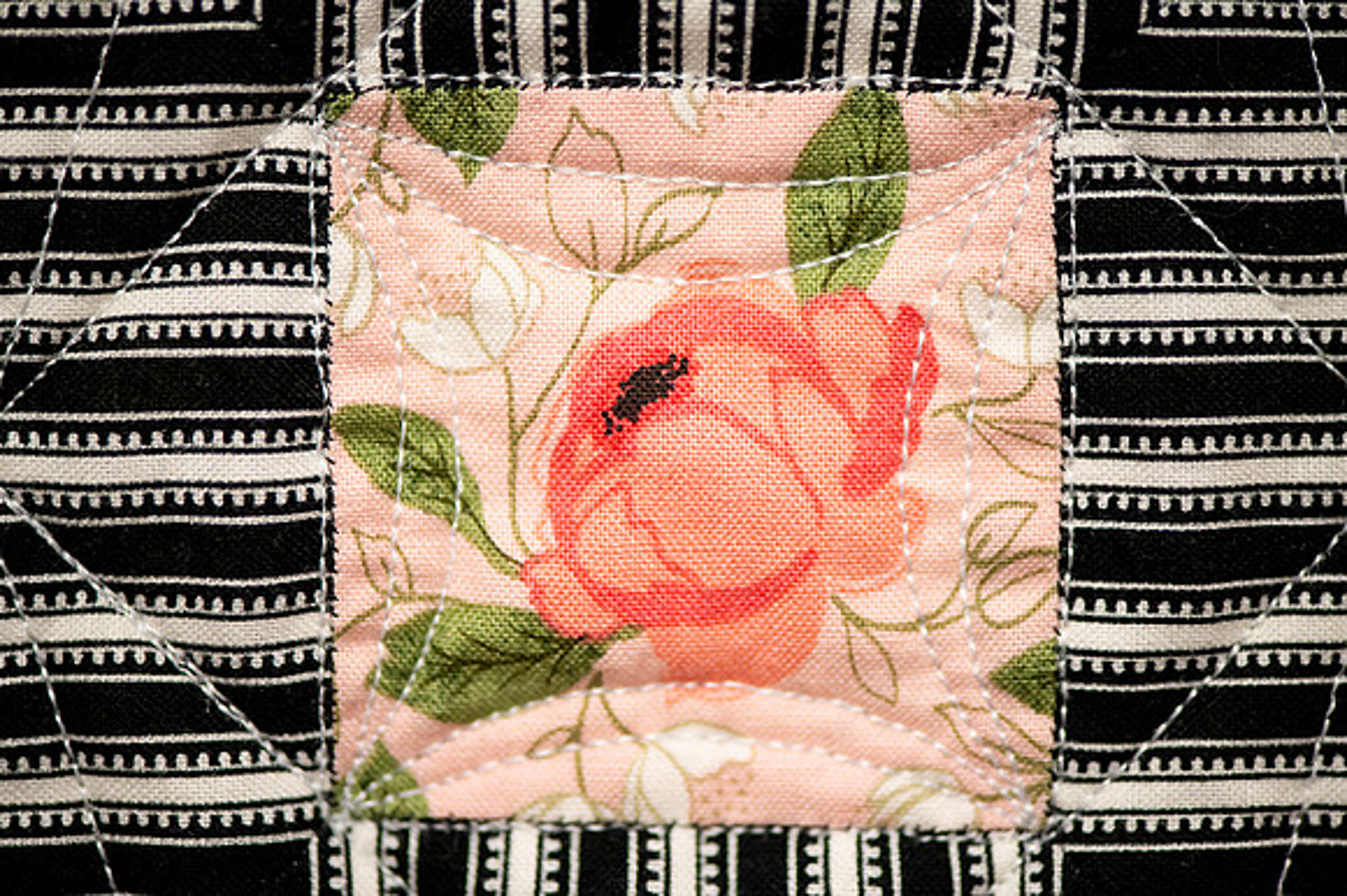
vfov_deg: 13.0
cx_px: 674
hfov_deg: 19.5
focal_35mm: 105
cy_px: 448
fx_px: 3926
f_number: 3.3
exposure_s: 1/200
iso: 2500
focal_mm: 105
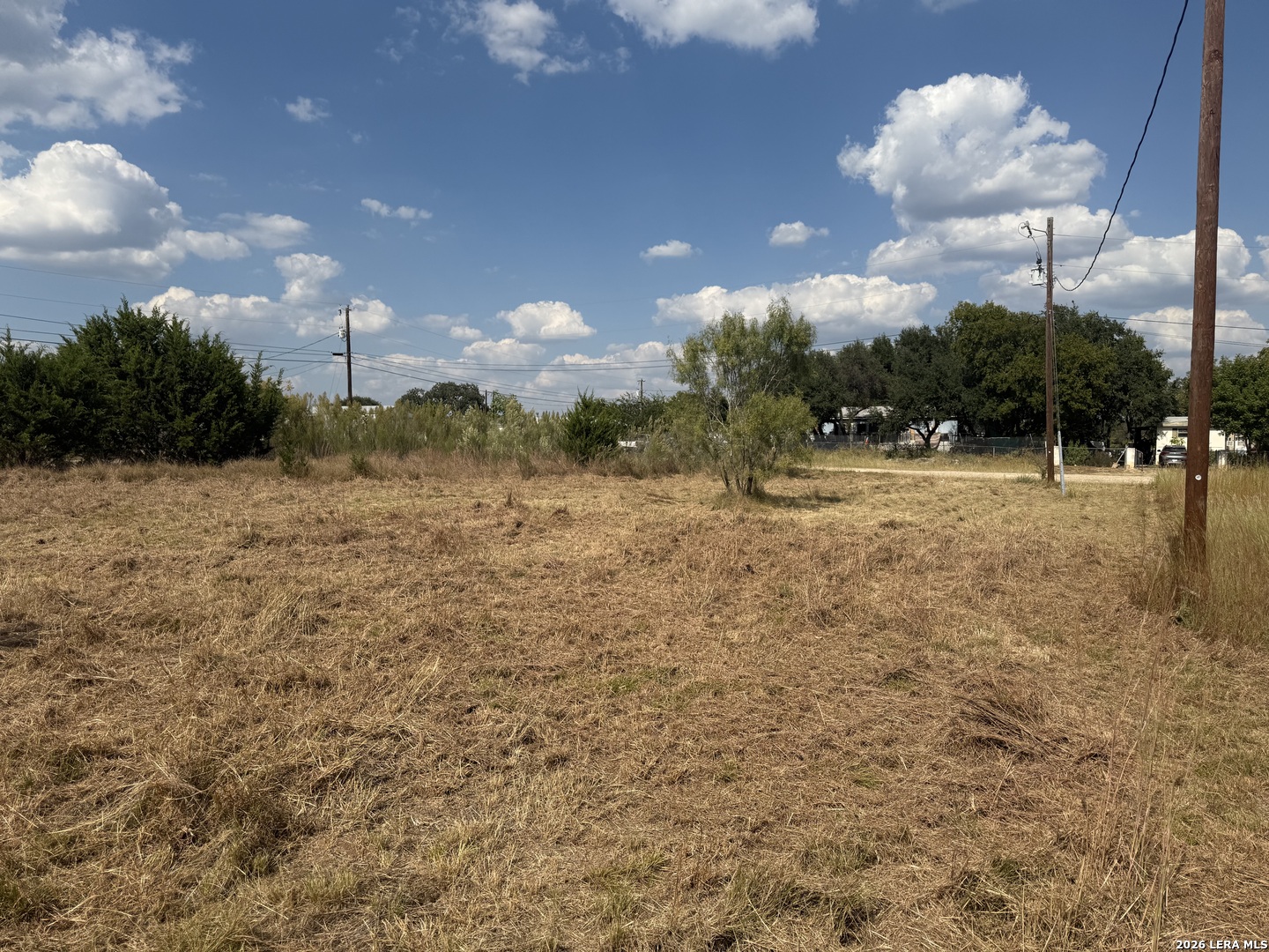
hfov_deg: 71.6
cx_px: 634
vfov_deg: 56.8
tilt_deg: -1.3
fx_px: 880
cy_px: 476
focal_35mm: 24
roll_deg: +0.5
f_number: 1.78
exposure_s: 1/7353
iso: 80
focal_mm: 6.76
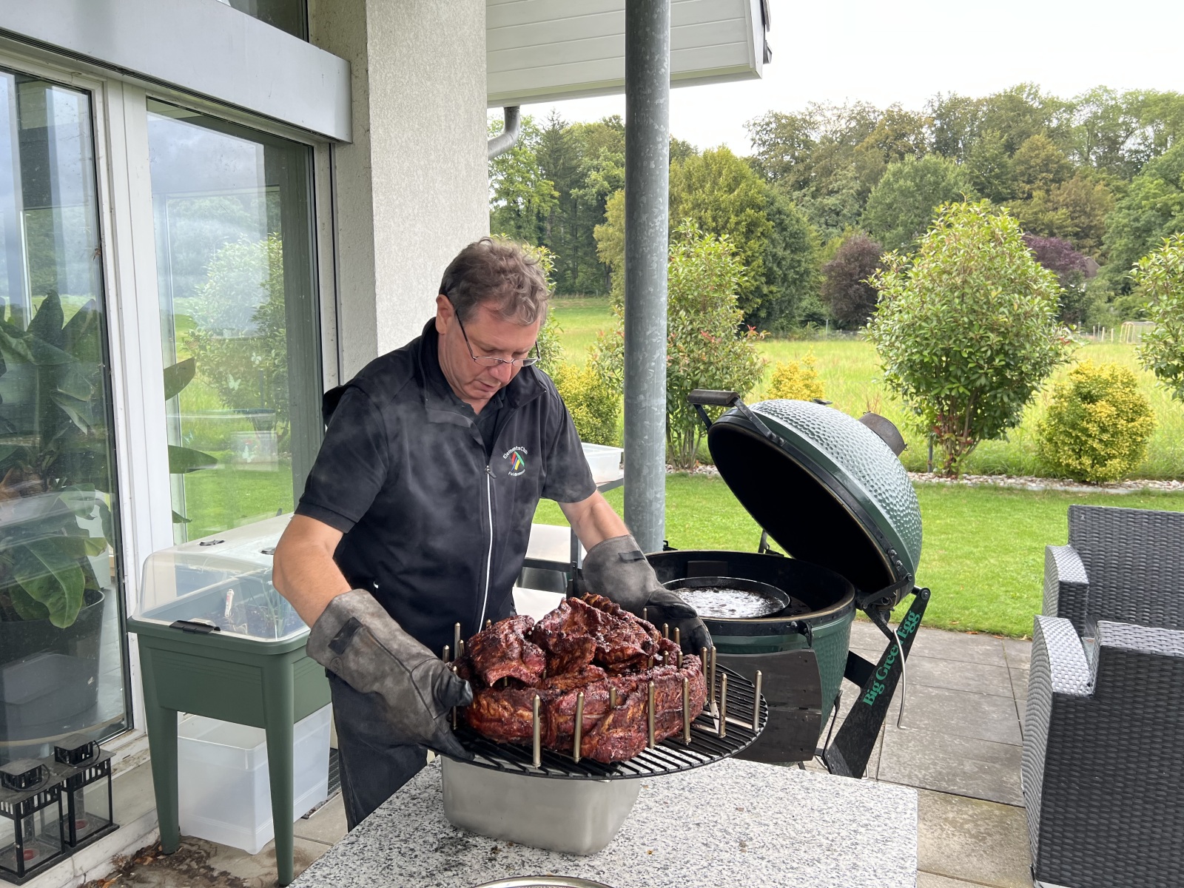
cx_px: 592
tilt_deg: -6.9
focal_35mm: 26
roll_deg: +0.2
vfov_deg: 53.1
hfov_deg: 67.3
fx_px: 889
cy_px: 444
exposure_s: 1/132
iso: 32
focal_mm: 5.7
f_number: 1.5
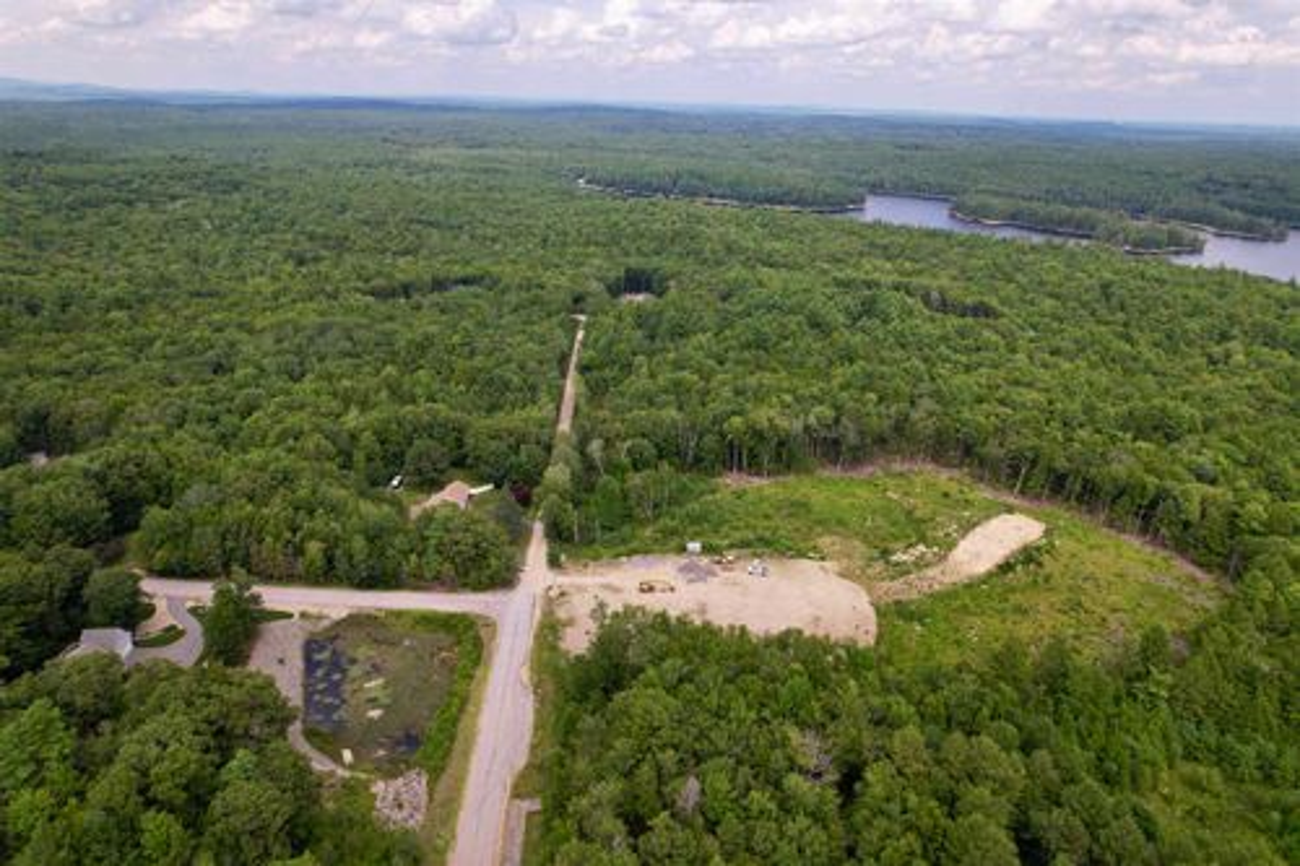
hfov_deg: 78.6
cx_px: 650
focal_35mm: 22
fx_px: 794
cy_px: 433
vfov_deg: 57.2
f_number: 2.8
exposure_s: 1/40
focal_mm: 8.38
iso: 100
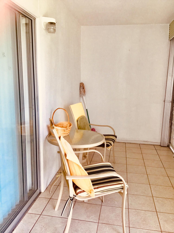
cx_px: 87
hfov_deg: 45.4
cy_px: 116
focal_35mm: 31
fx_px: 208
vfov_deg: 58.4
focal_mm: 3.3
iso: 25
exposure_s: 1/40
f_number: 2.4
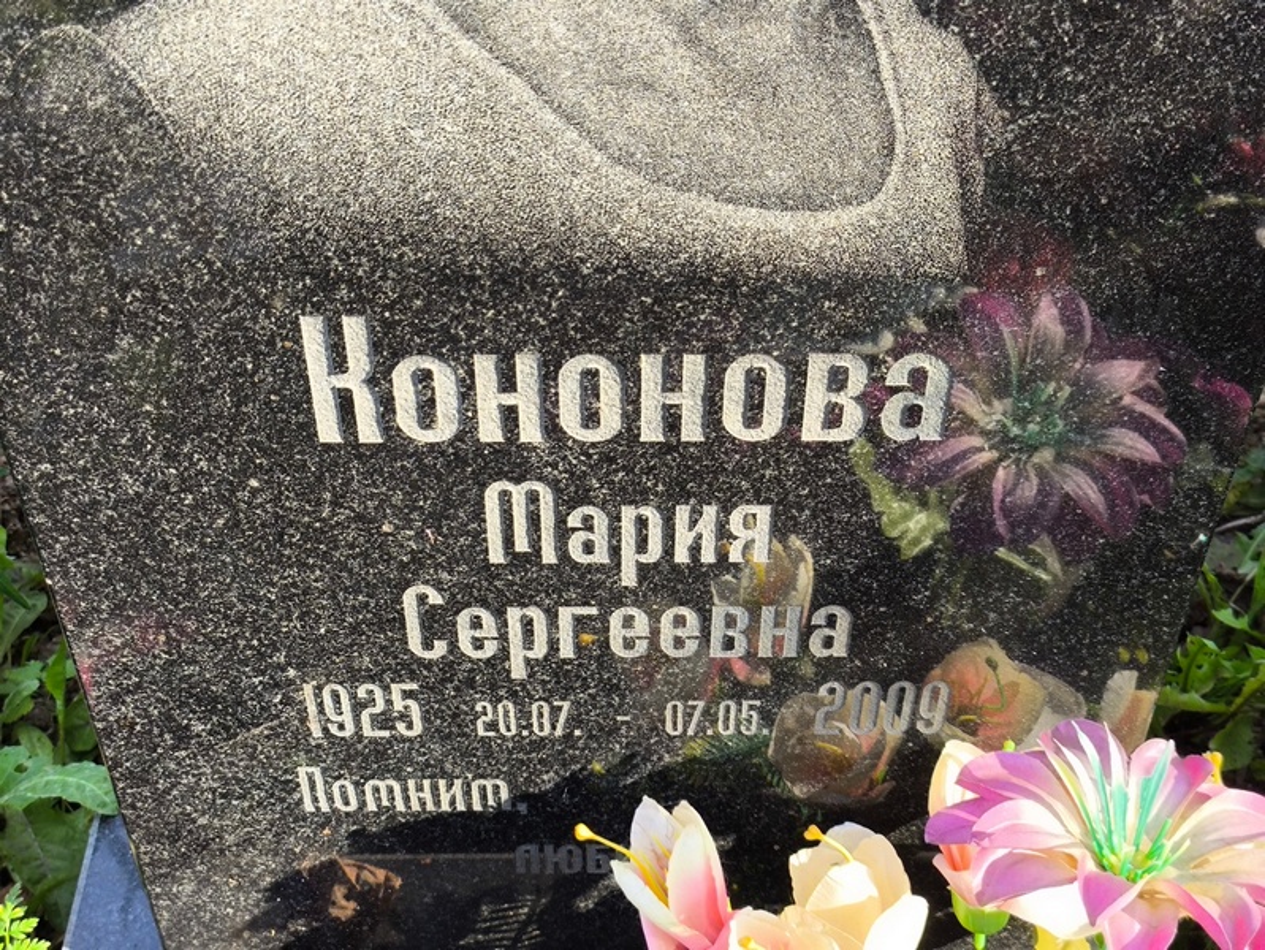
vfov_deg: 29.1
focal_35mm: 50
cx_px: 632
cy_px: 475
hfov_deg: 38.2
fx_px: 1828
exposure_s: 1/309
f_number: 1.7
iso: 50
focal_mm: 4.71
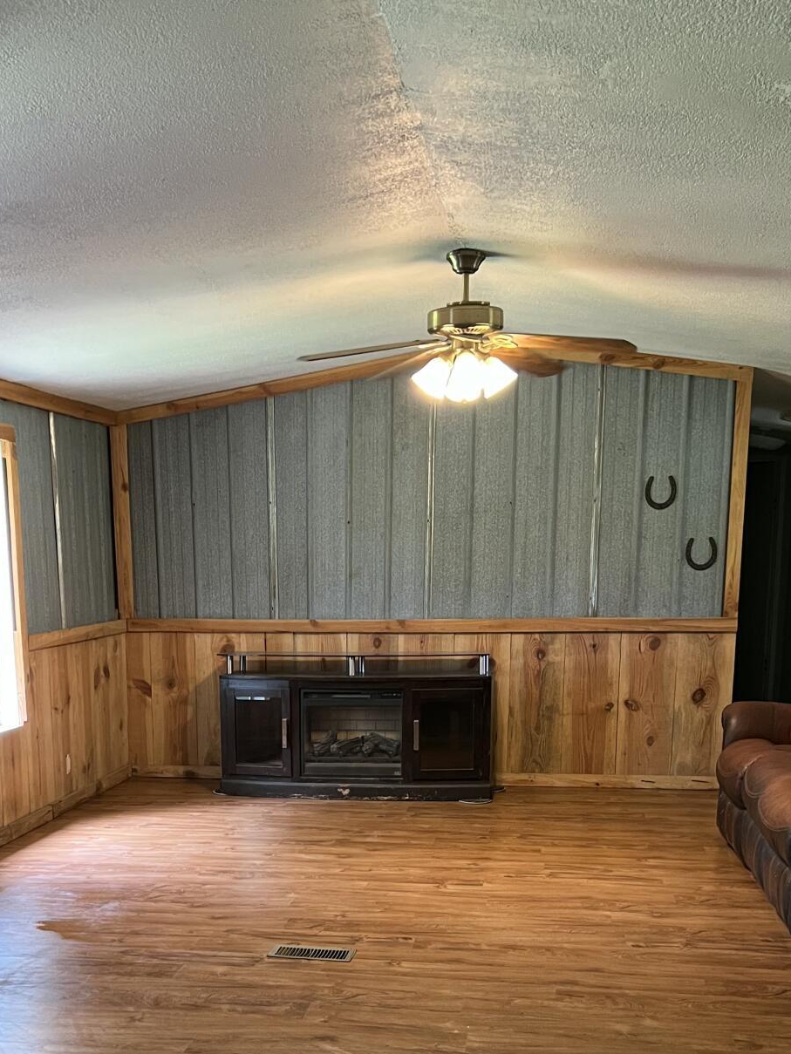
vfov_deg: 42.4
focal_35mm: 43
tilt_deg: -12.0
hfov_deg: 33.5
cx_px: 321
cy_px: 802
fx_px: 1310
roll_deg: +0.3
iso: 160
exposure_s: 1/60
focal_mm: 5.7
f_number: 1.5
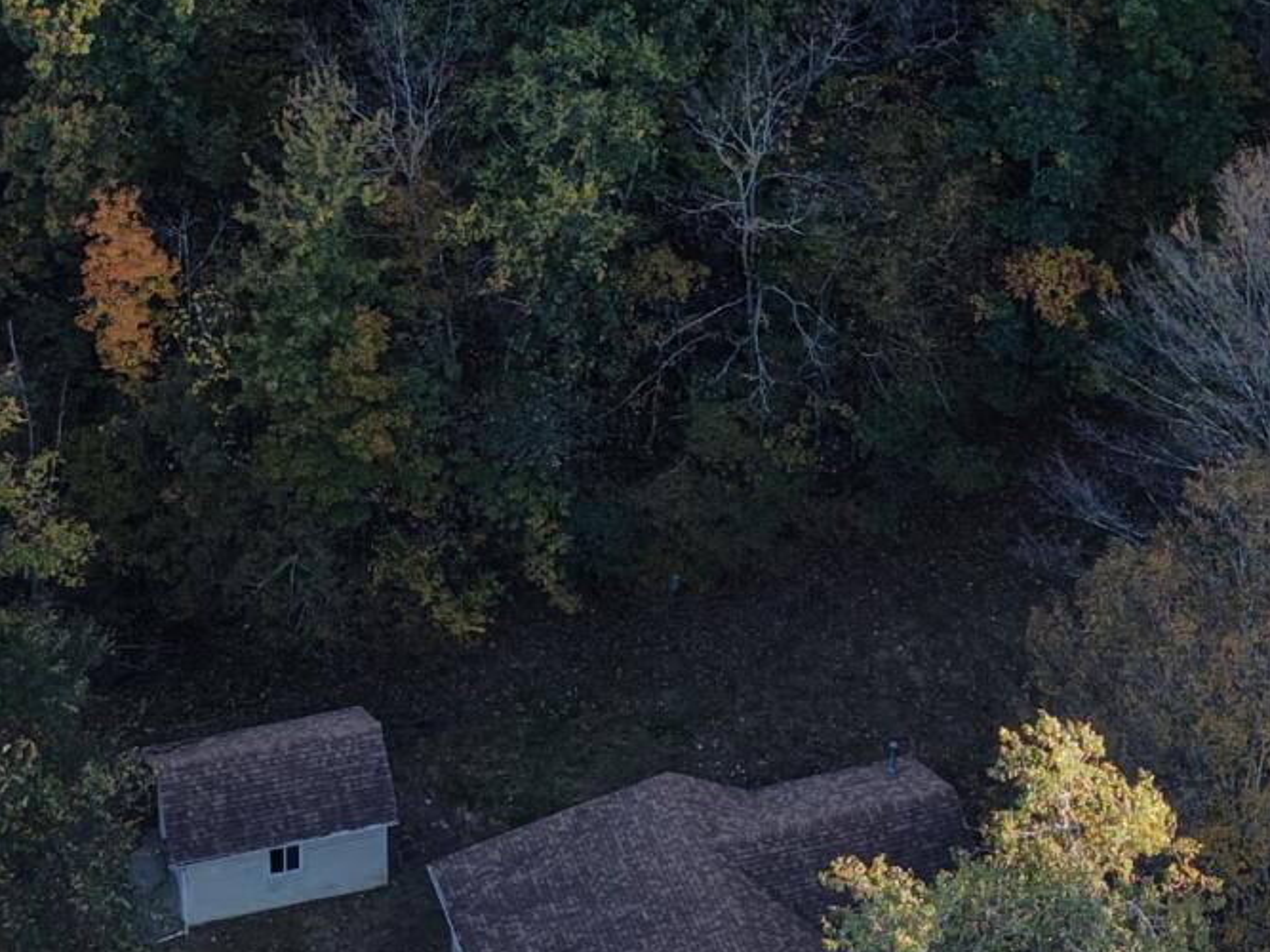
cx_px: 539
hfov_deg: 18.2
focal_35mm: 108
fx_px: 3962
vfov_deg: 12.6
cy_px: -706
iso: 100
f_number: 1.8
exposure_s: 1/400
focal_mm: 8.67
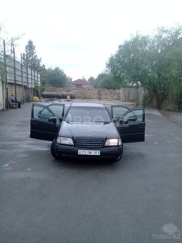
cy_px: 122
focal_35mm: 31
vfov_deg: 58.4
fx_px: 217
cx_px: 91
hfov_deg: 45.4
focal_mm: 3.3
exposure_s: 1/216
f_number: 2.2
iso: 64
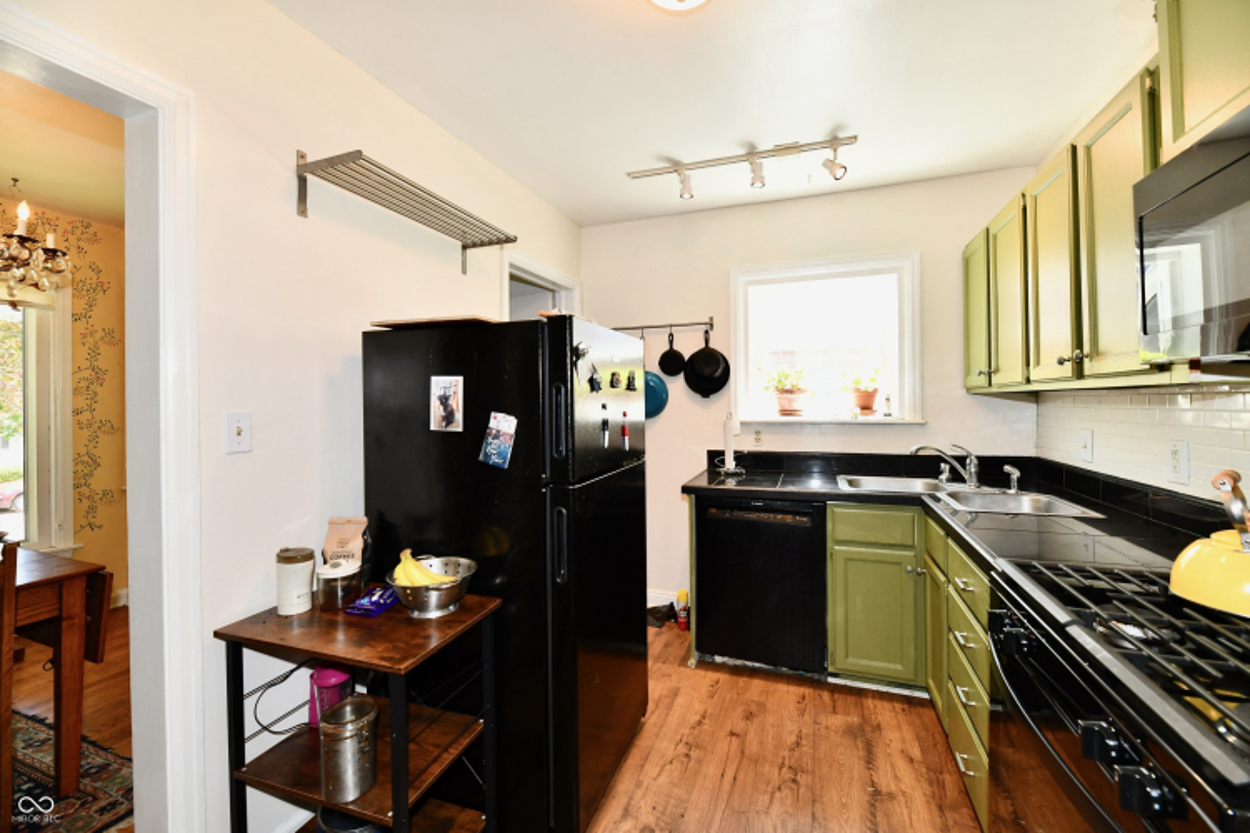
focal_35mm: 14
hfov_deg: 104.3
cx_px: 625
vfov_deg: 81.2
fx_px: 486
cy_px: 416
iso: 640
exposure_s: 1/60
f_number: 6.3
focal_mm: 14
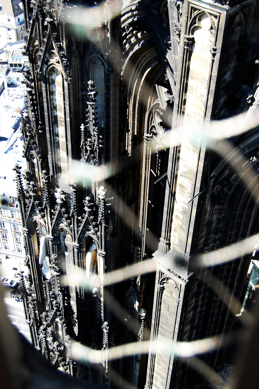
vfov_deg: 42.4
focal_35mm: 46
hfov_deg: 28.9
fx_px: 503
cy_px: 194
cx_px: 130
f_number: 6.3
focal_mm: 31
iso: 200
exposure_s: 1/160
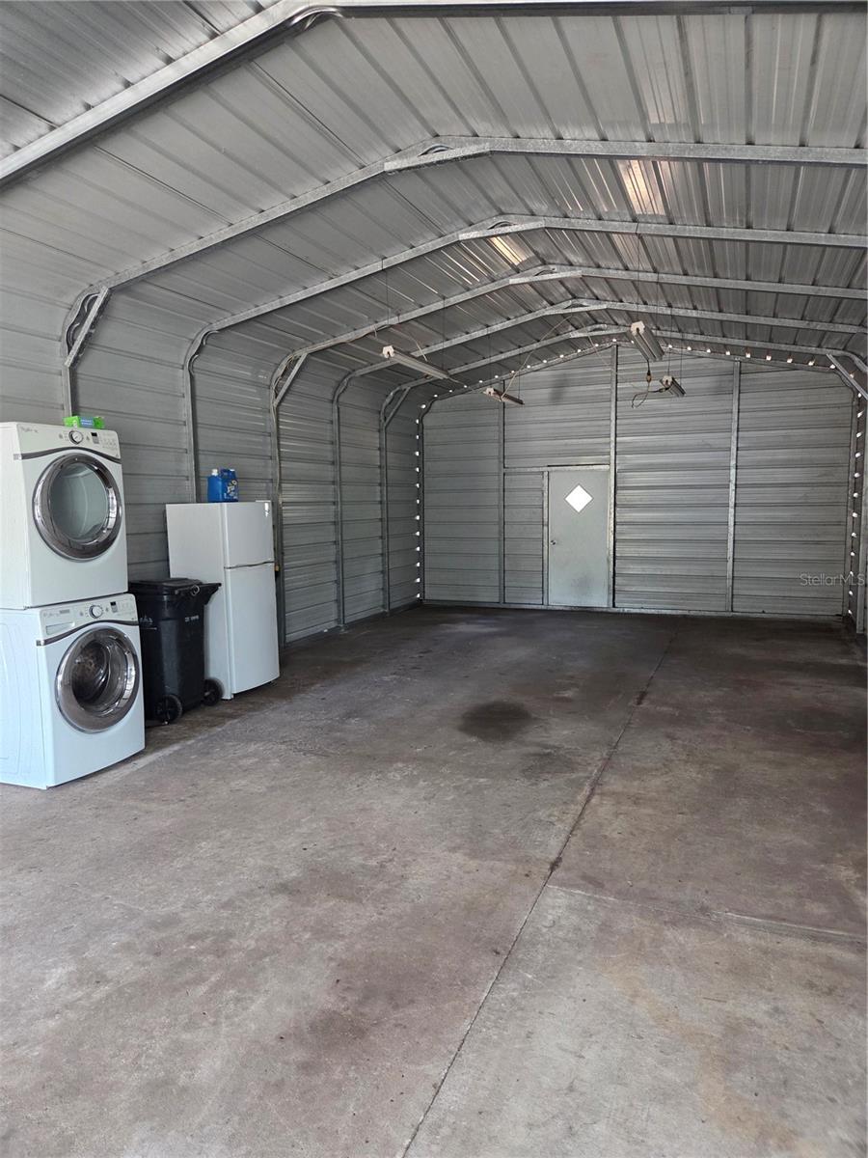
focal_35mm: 23
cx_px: 434
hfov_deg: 58.9
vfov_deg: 73.9
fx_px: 769
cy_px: 579
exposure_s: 1/120
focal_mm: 5.4
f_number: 1.8
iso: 1250
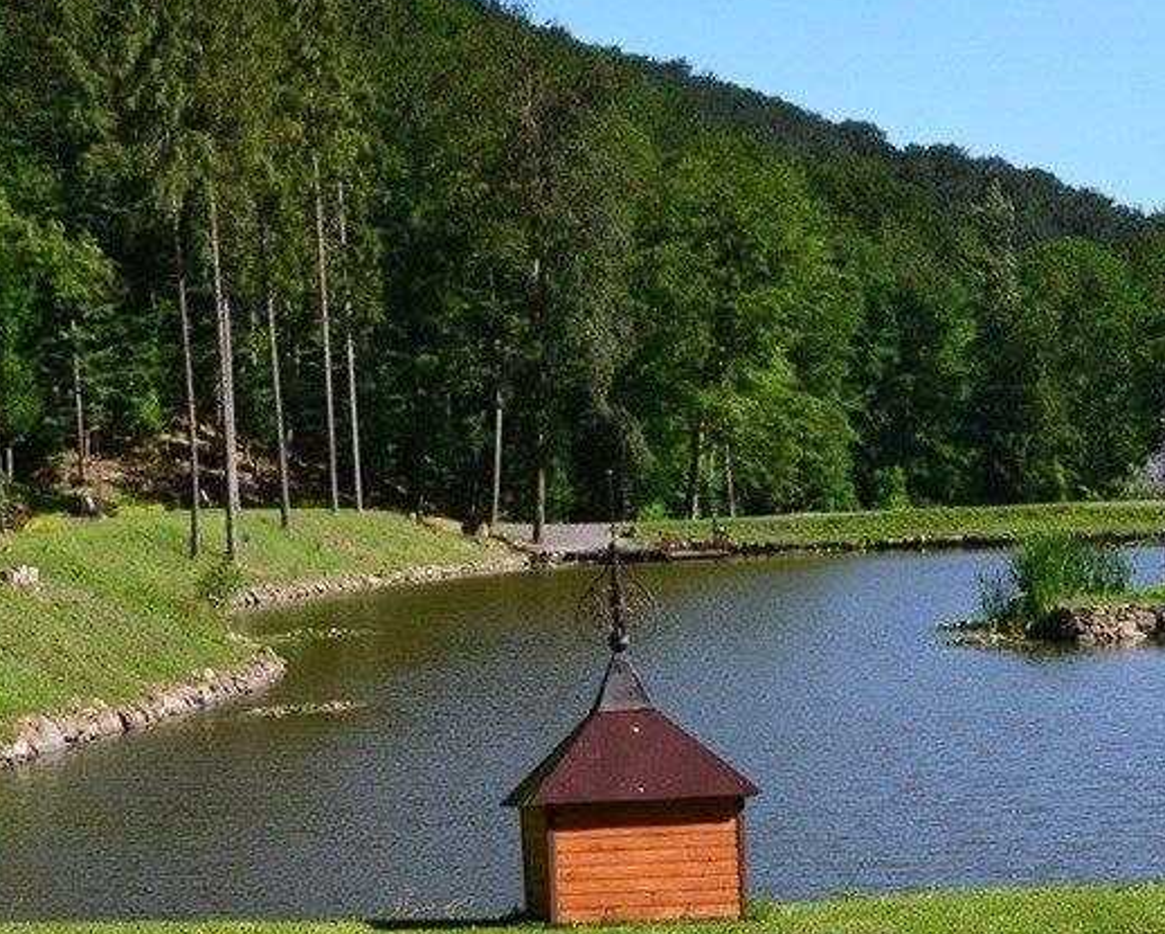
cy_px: 551
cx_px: 502
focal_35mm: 96
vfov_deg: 16.0
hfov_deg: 19.9
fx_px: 3312
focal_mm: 26
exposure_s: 1/250
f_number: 10
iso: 400
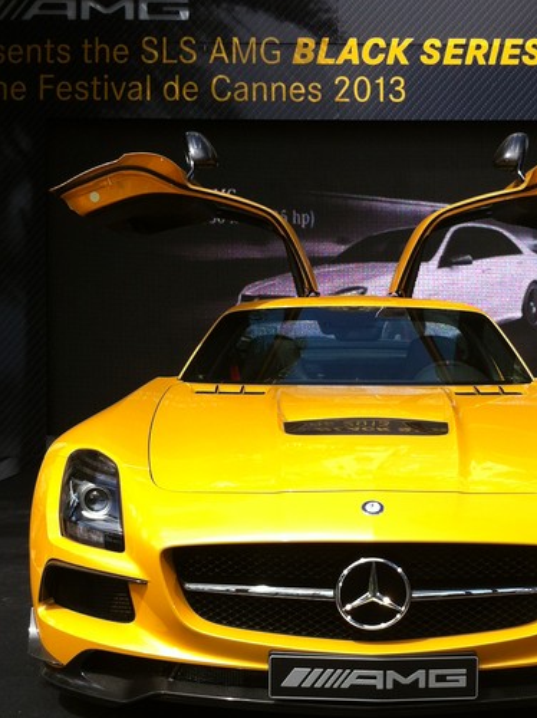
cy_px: 481
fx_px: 1160
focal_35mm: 56
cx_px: 347
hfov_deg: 25.9
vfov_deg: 34.1
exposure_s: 1/508
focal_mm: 3.85
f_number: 2.8
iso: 80
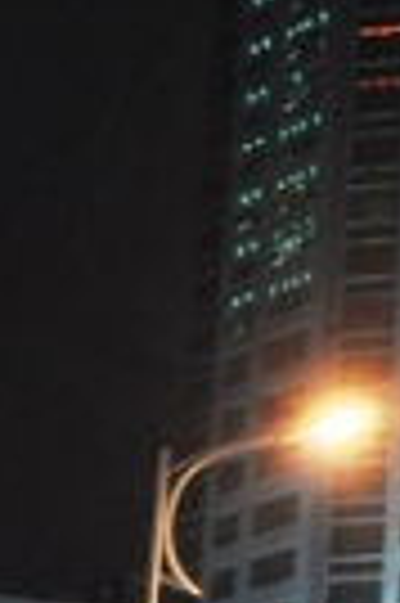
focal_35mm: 194
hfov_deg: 6.9
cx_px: 701
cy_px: -338
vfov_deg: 10.2
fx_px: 3241
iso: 800
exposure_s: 1/6
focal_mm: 24
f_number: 5.6
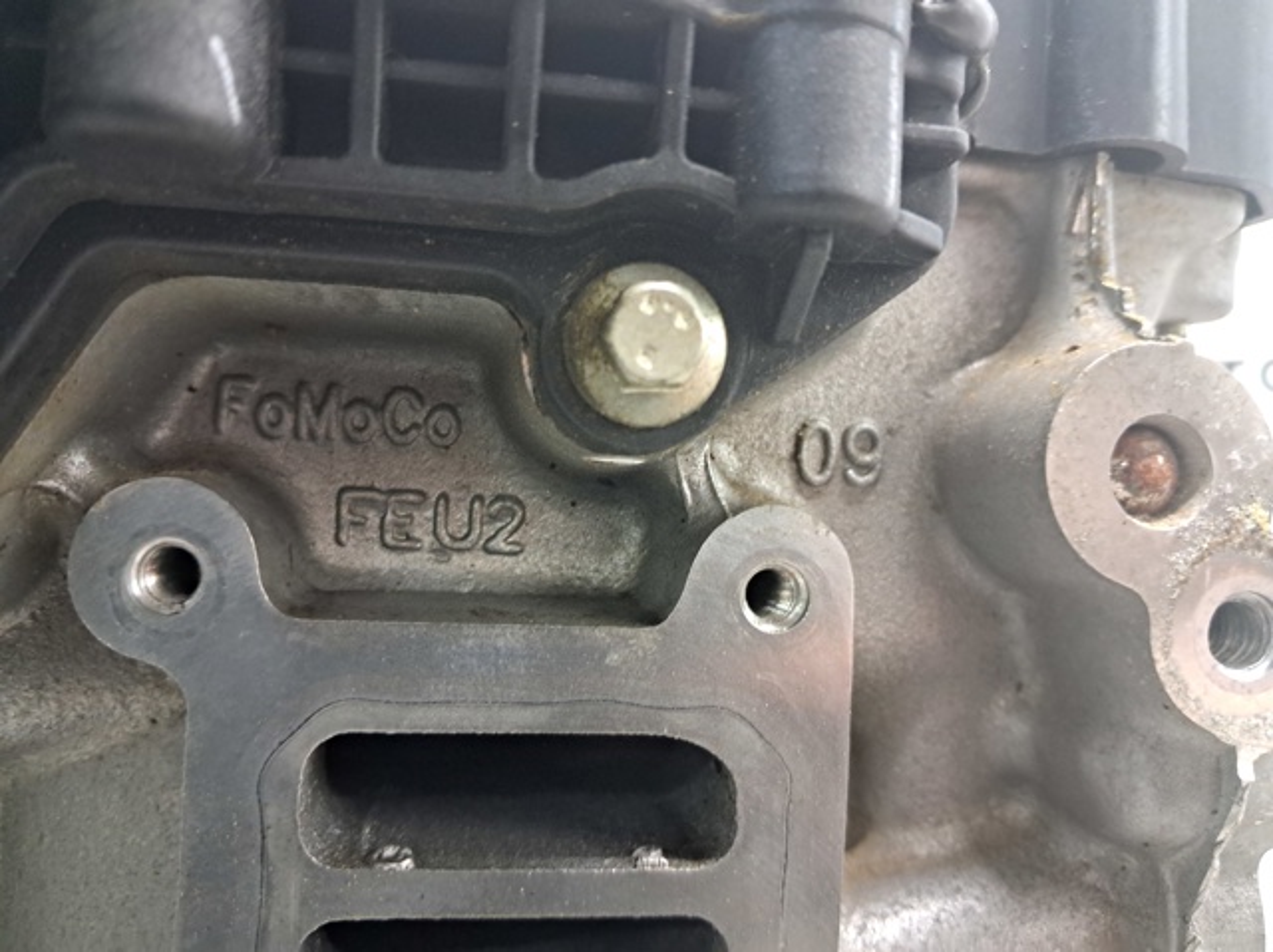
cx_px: 636
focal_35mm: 27
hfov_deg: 65.4
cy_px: 476
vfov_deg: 51.3
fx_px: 992
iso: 640
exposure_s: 1/50
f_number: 1.8
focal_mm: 4
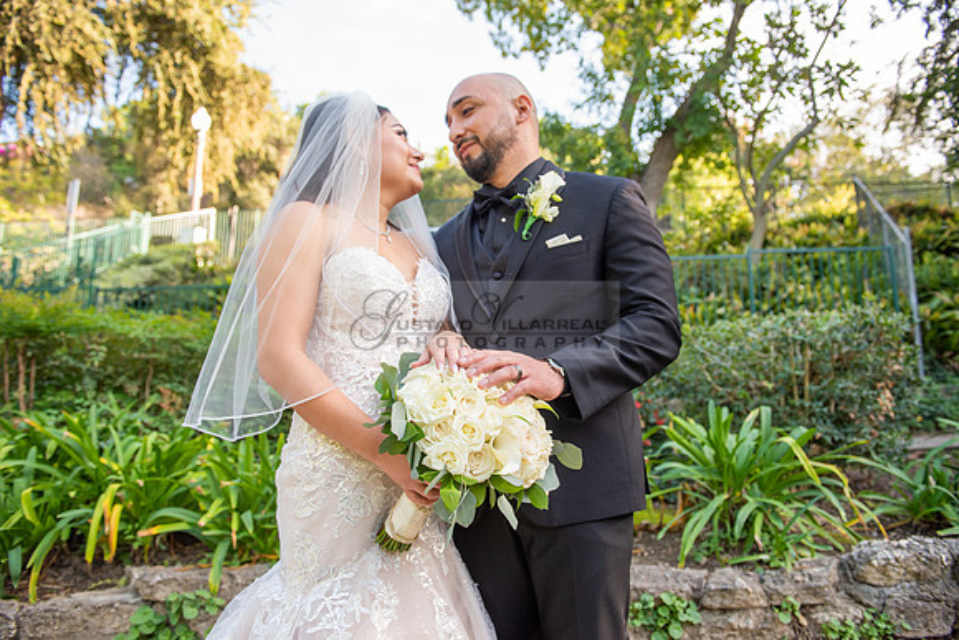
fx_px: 639
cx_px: 480
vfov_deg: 53.2
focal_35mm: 24
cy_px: 320
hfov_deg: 73.7
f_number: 3.5
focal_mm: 24
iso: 320
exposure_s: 1/250
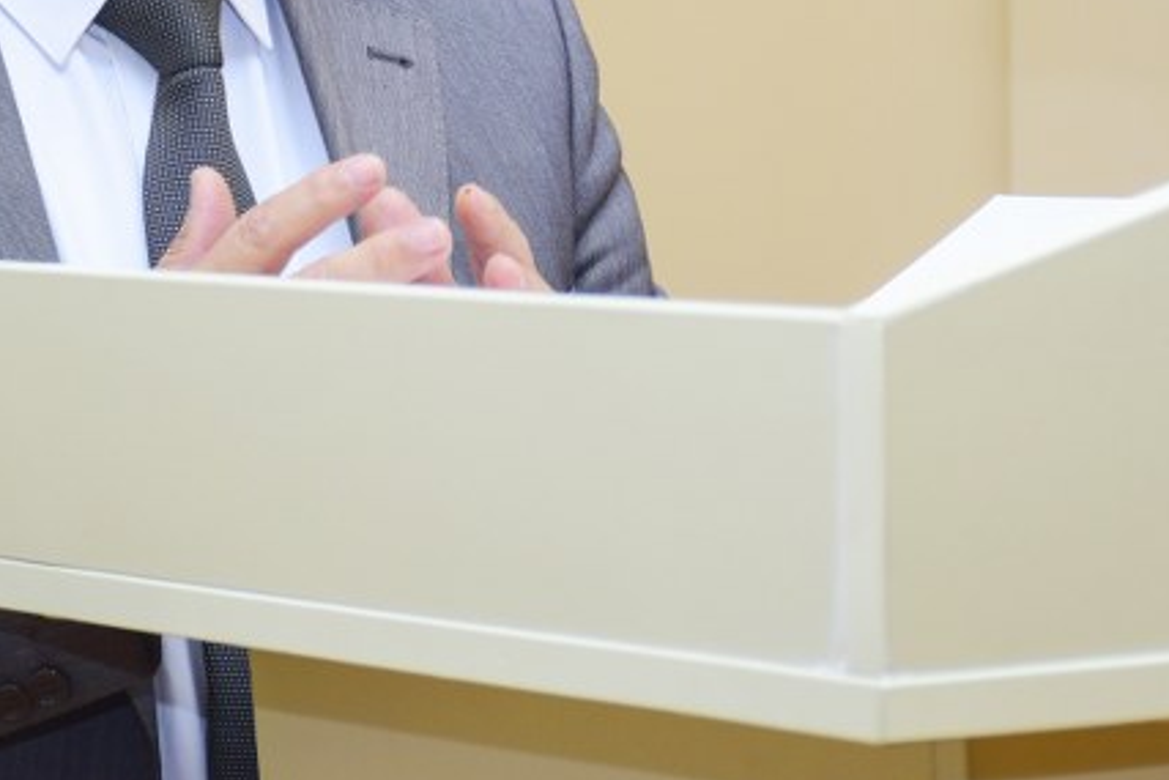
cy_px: -53
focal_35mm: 187
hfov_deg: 11.0
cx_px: 433
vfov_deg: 7.3
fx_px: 6074
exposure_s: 1/80
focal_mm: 52
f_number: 4.8
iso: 400
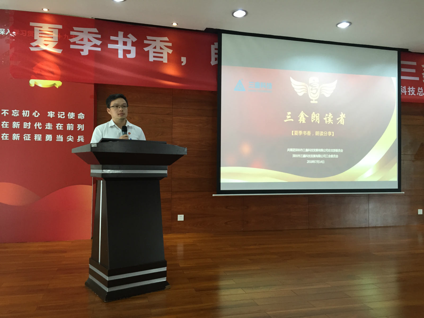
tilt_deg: +0.6
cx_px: 212
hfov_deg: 61.7
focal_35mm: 29
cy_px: 159
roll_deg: -1.4
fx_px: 355
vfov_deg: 48.2
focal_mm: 4.15
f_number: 2.2
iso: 100
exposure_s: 1/30
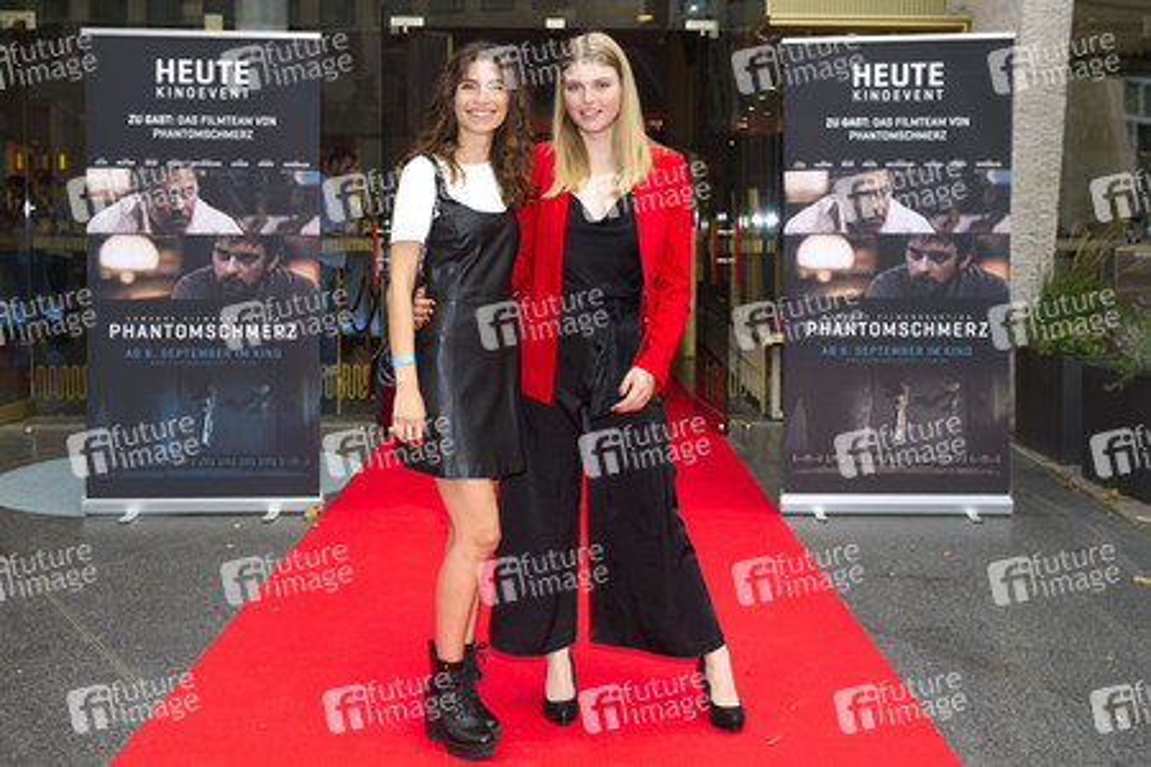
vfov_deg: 41.1
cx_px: 576
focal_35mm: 32
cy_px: 384
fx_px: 1023
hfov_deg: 58.7
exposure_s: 1/200
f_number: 5
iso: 250
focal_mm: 32
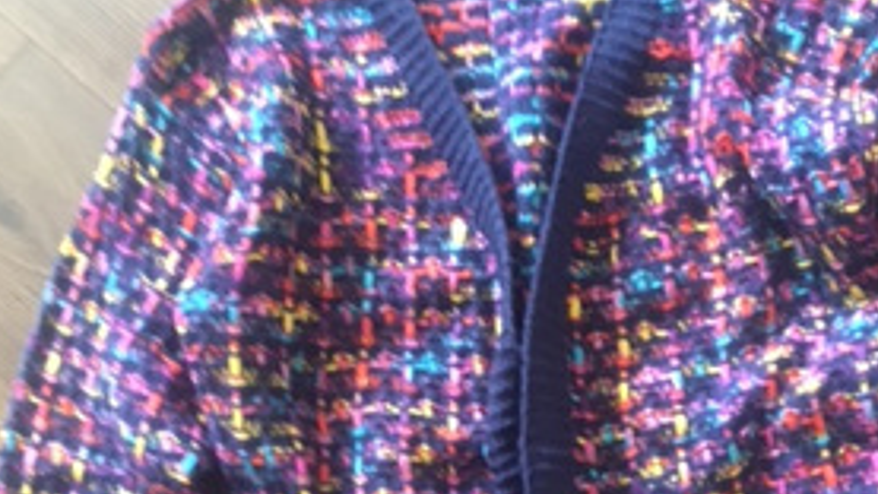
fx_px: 1327
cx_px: 521
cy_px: 446
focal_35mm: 57
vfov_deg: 20.7
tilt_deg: -81.1
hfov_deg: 36.5
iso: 250
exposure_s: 1/17
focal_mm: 4.15
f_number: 2.2
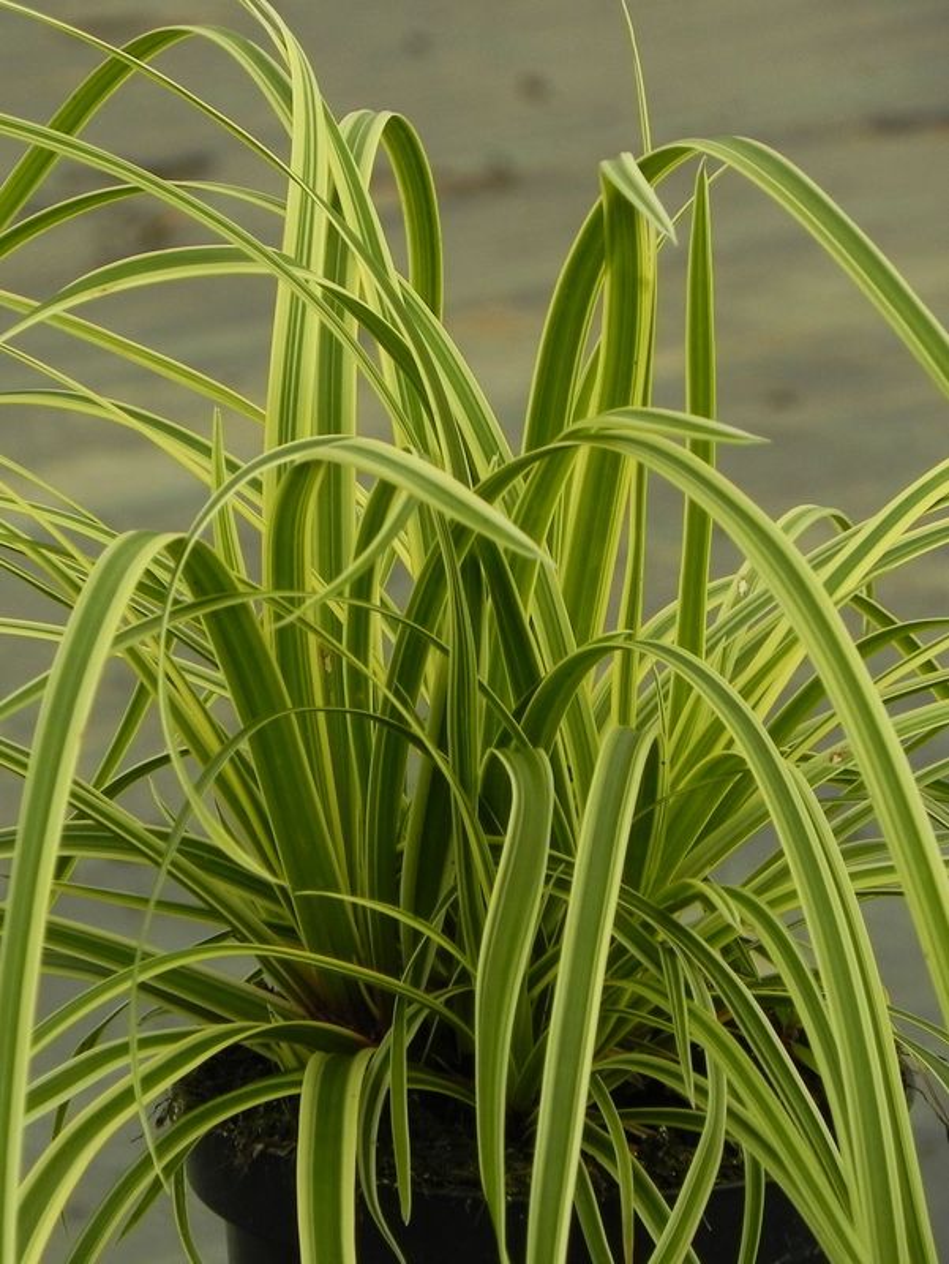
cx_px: 474
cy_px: 632
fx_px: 10626
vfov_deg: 6.8
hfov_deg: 5.1
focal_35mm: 291
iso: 160
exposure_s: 1/320
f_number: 5
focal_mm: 51.8
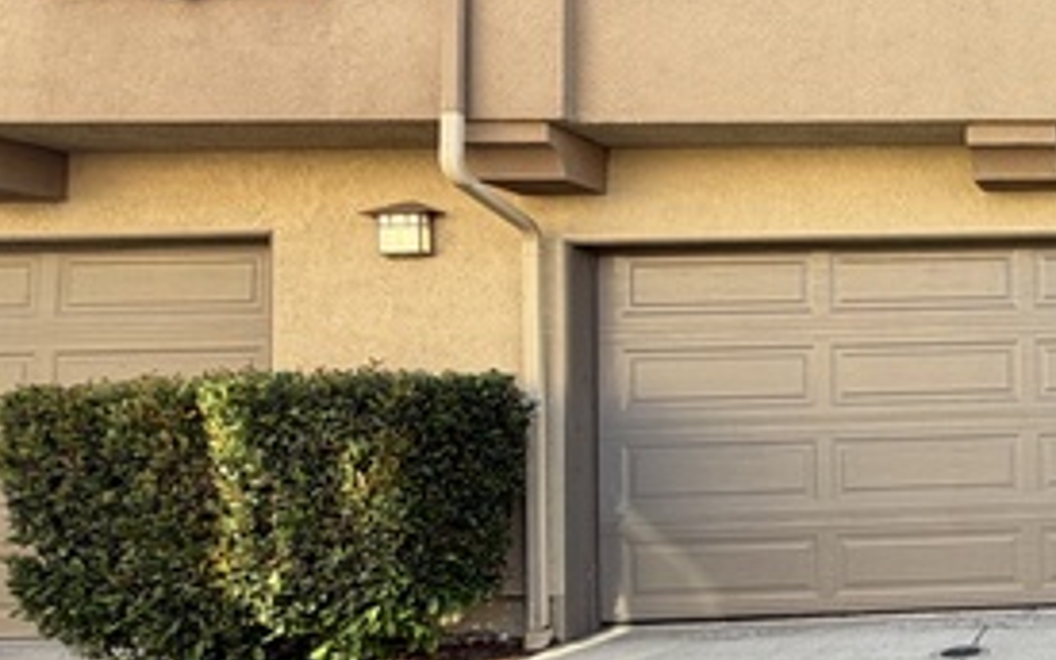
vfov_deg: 35.3
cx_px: 1250
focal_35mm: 36
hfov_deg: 39.7
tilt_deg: +1.4
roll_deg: +1.7
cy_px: 357
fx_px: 1036
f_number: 2.2
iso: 40
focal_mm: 2.22
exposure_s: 1/203
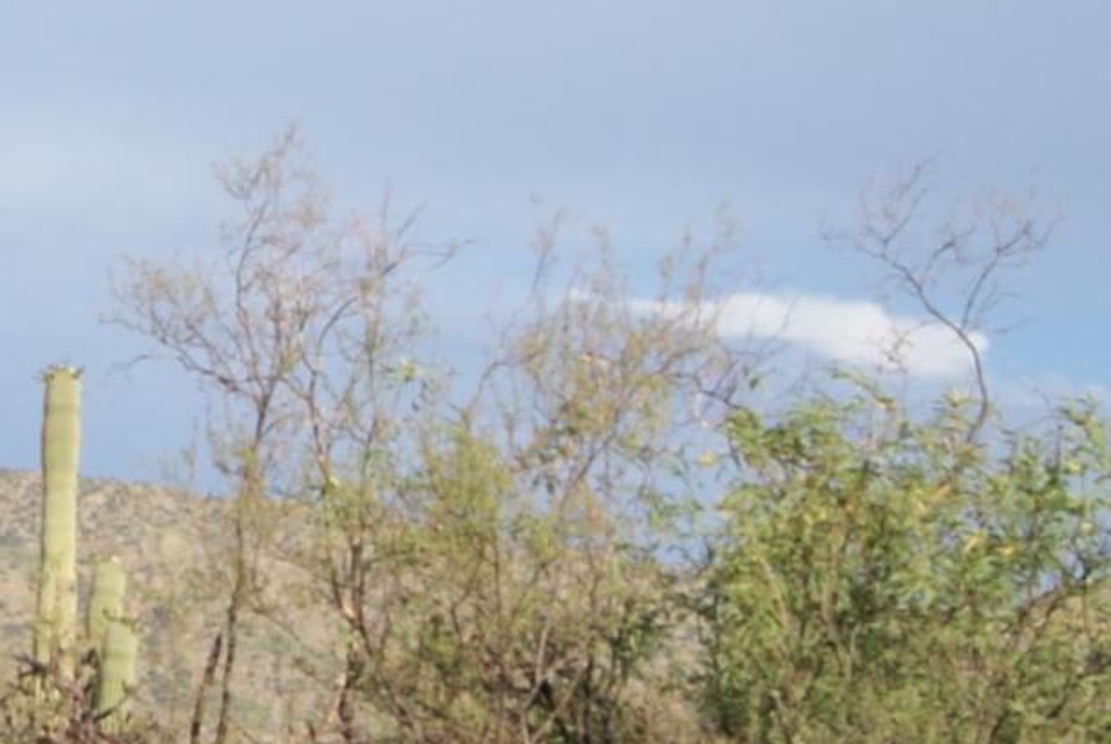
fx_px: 4078
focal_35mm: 132
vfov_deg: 10.4
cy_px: 181
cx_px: -183
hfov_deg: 15.0
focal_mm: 18
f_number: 11
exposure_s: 1/160
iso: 100
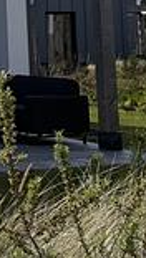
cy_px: -74
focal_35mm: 134
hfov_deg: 8.5
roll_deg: +0.7
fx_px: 920
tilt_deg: +7.8
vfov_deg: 15.3
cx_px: -156
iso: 125
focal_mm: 6.76
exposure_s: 1/11905
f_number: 1.78
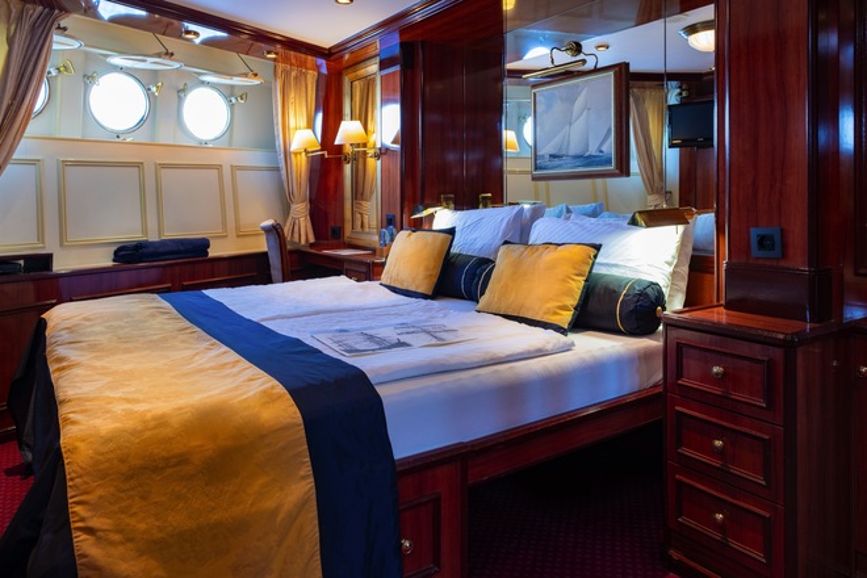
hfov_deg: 73.7
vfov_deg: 53.1
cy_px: 289
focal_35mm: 24
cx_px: 434
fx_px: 578
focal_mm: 24
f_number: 11
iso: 400
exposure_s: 1/3
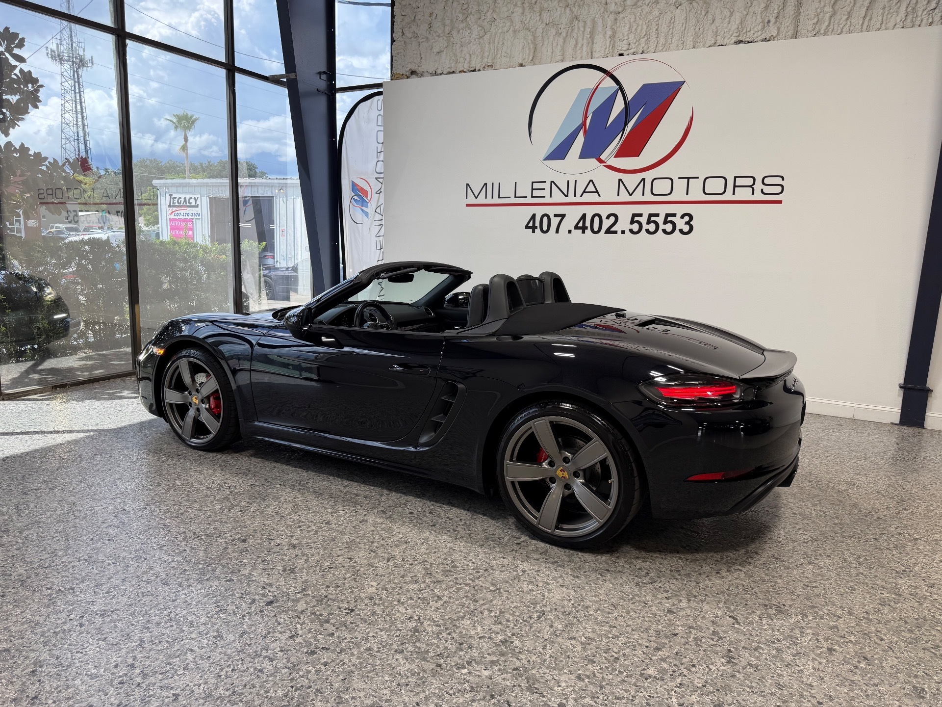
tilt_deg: -9.1
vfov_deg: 56.8
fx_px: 653
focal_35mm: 24
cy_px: 354
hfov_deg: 71.6
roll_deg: -1.5
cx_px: 471
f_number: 1.78
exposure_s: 1/224
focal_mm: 6.76
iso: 80
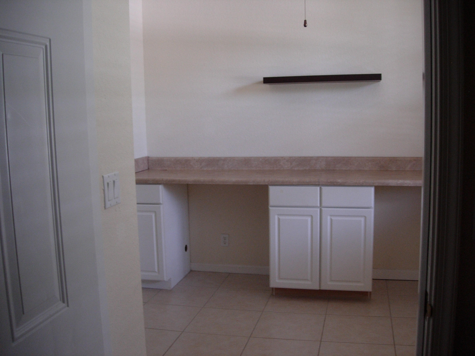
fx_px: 521
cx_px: 238
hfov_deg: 49.0
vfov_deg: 37.7
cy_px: 178
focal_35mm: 38
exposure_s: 1/32
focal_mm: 7.8
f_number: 2.8
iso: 149
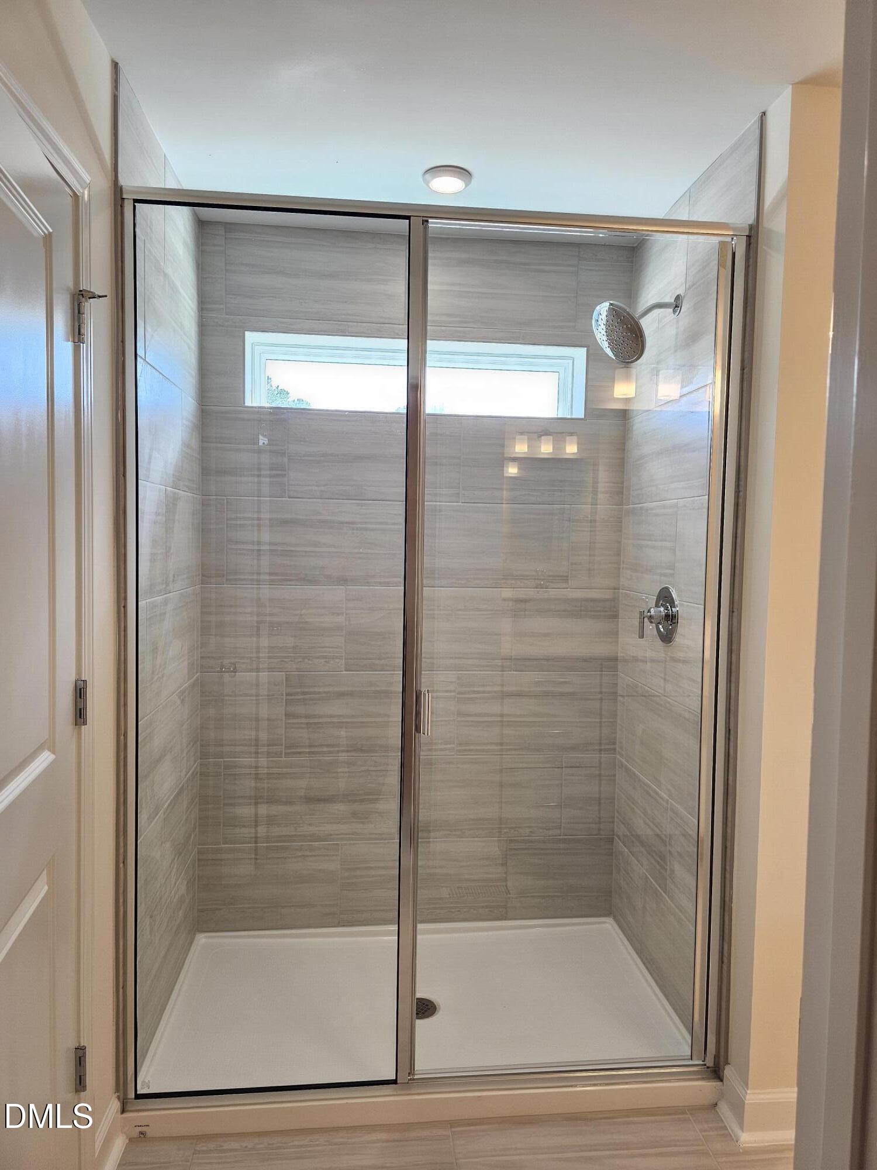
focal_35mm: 23
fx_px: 777
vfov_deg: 73.9
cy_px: 585
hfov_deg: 58.9
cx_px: 438
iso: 100
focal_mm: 6.3
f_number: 1.7
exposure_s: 1/120
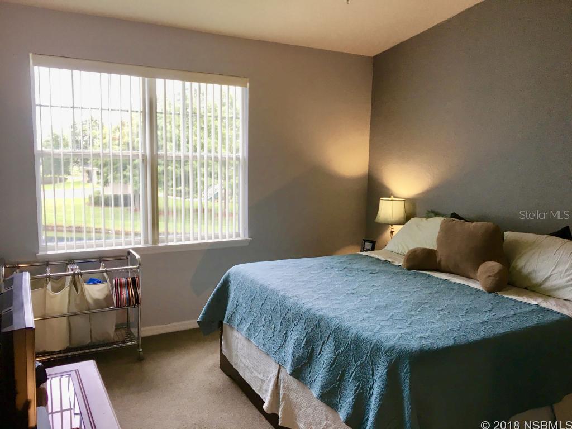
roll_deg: -0.5
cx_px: 286
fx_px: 479
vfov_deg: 48.2
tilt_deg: -7.0
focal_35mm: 29
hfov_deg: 61.7
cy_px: 214
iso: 25
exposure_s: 1/40
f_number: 2.2
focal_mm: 4.15
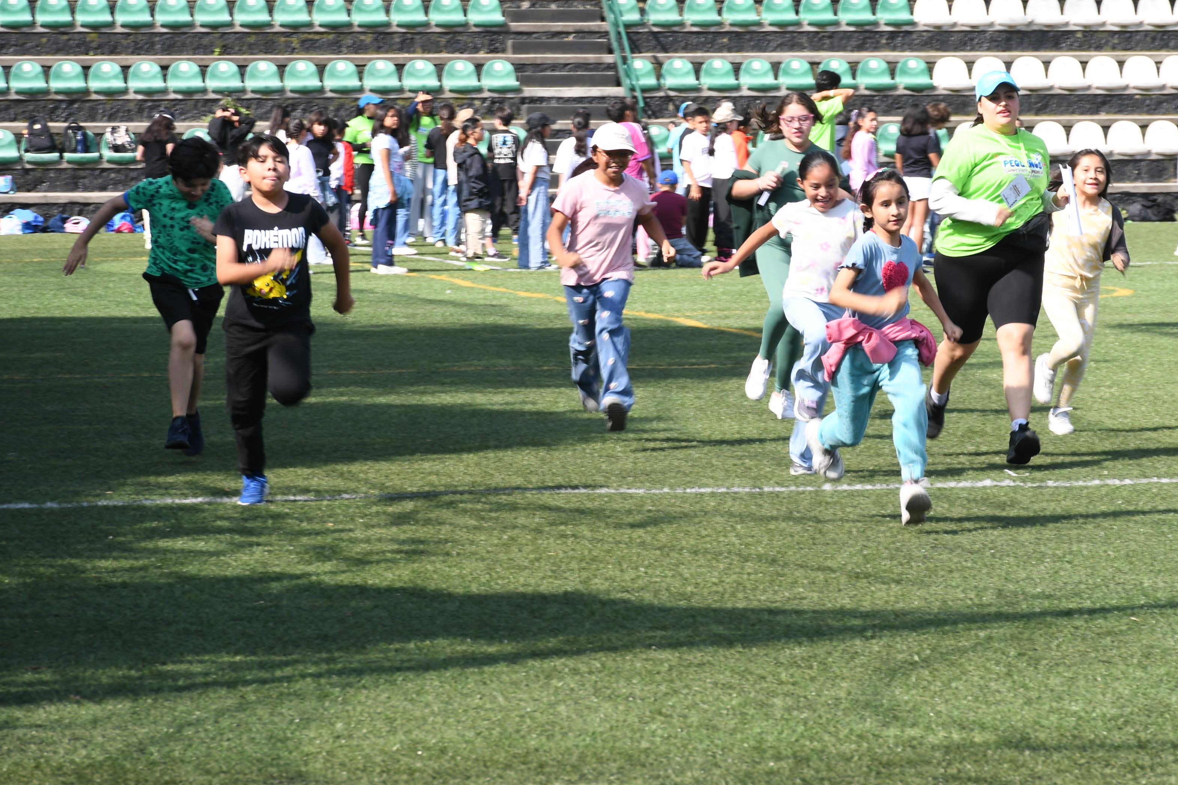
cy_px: 318
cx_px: 775
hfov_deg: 11.5
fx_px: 5857
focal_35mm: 179
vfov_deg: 7.7
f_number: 9
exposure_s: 1/100
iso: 100
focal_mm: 90
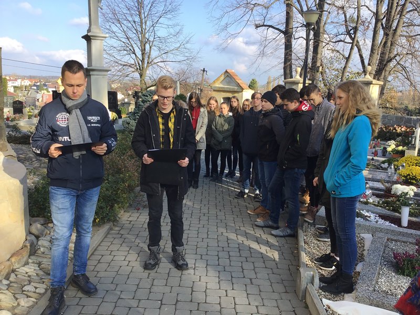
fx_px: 376
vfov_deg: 45.4
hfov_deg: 58.4
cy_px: 158
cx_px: 210
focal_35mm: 31
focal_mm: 3.3
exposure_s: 1/494
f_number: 2.4
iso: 25
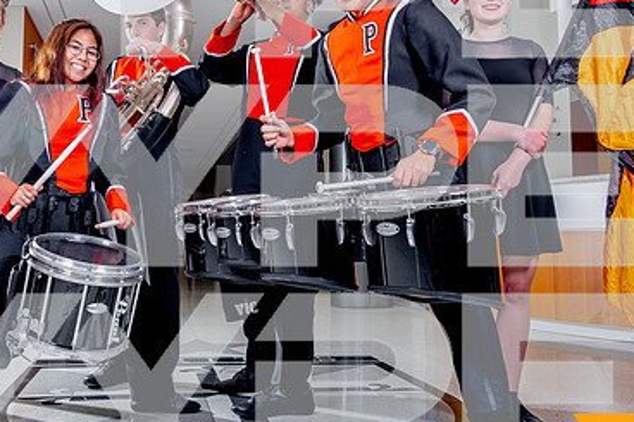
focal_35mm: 42
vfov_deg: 31.8
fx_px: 739
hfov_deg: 46.0
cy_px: 173
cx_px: 236
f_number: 8
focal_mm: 24
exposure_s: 1/125
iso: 100
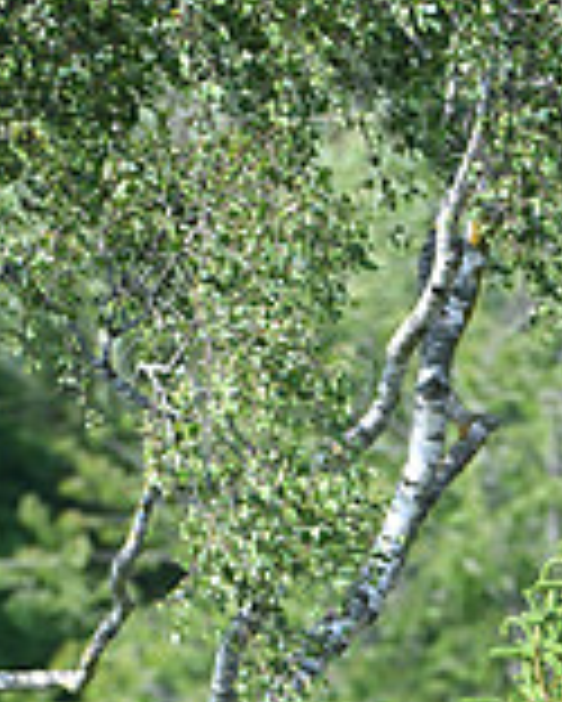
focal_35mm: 907
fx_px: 18839
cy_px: 1282
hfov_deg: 1.7
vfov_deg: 2.1
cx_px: 483
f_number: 4.5
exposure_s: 1/1250
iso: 500
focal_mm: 260
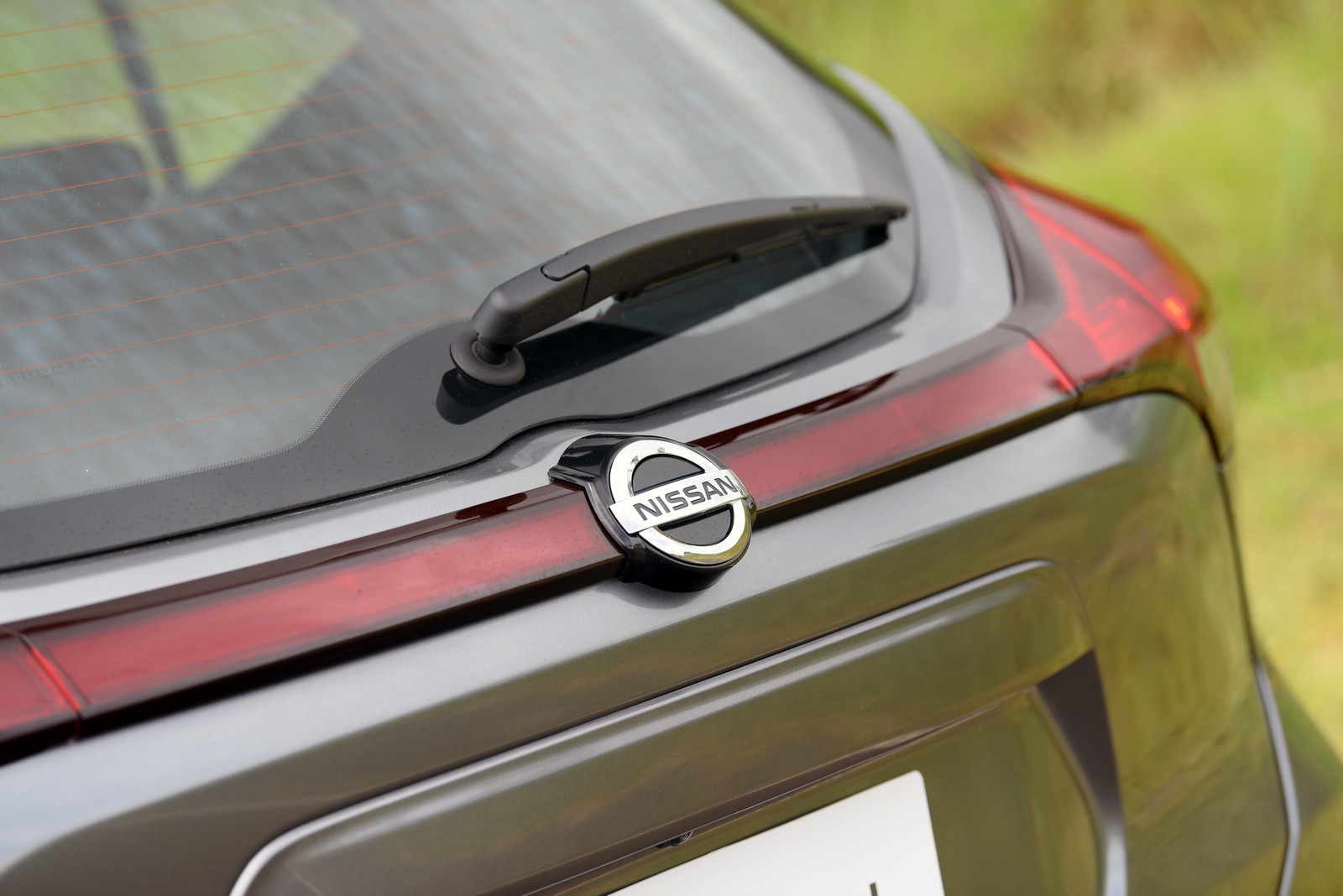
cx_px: 672
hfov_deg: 17.1
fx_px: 4478
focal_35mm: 120
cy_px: 448
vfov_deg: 11.4
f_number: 4
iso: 250
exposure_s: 1/250
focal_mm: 120
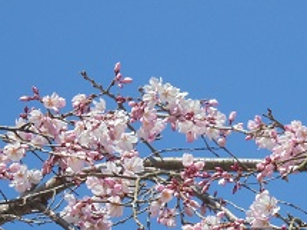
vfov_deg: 6.6
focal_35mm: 226
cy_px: 216
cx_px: 223
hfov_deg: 8.8
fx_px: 2003
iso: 100
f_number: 4.7
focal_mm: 16.9
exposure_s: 1/800
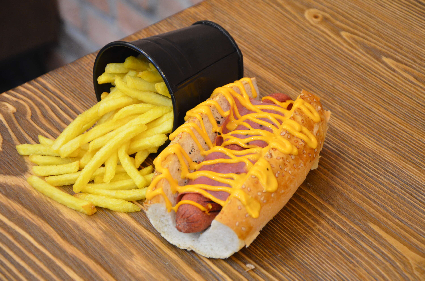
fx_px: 1237
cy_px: 140
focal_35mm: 105
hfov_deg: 19.5
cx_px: 212
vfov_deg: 13.0
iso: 1600
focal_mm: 70
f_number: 5.3
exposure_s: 1/50
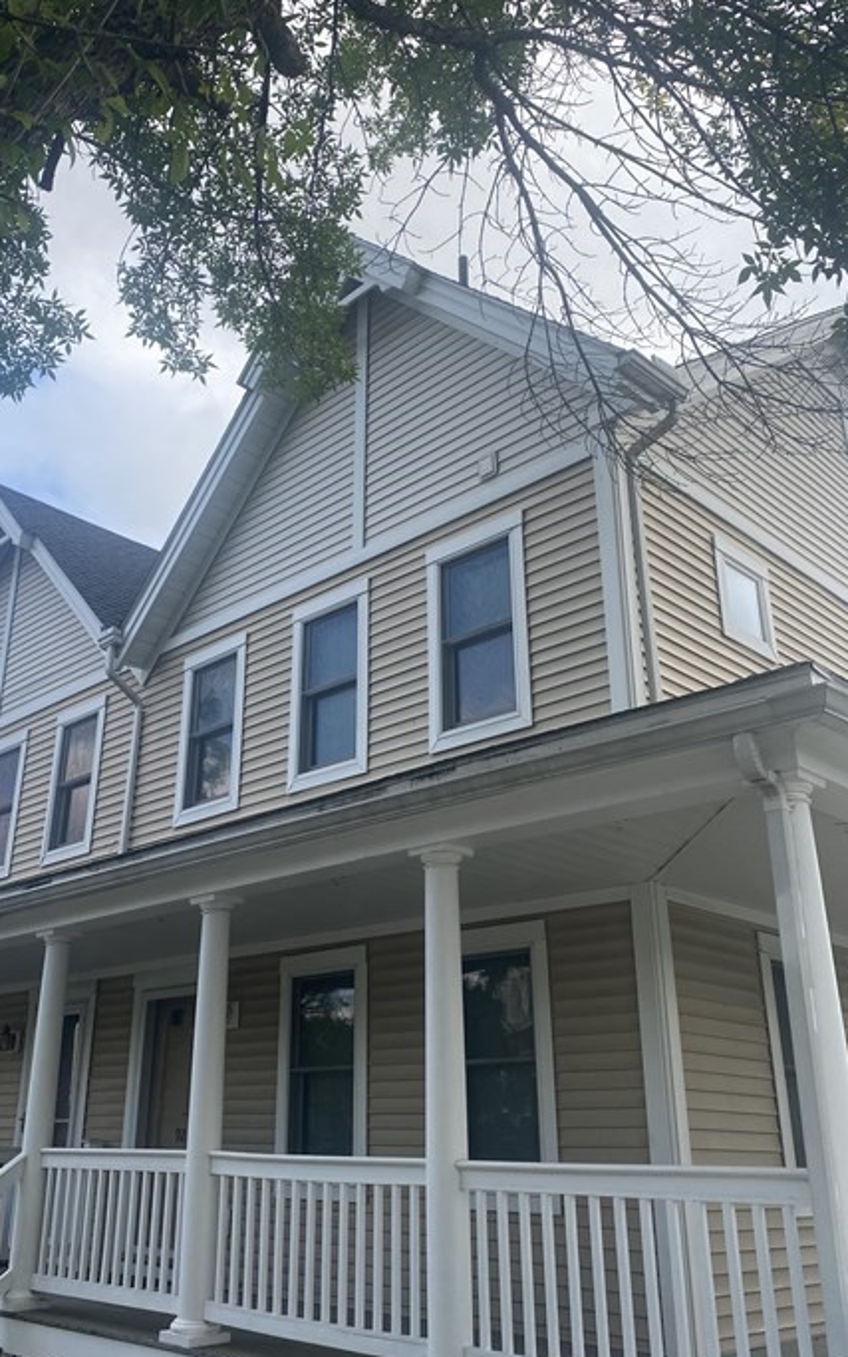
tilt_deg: +24.1
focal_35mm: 31
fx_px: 1146
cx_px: 342
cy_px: 652
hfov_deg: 40.4
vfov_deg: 61.2
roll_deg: -0.8
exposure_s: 1/927
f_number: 1.8
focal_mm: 4.25
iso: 32
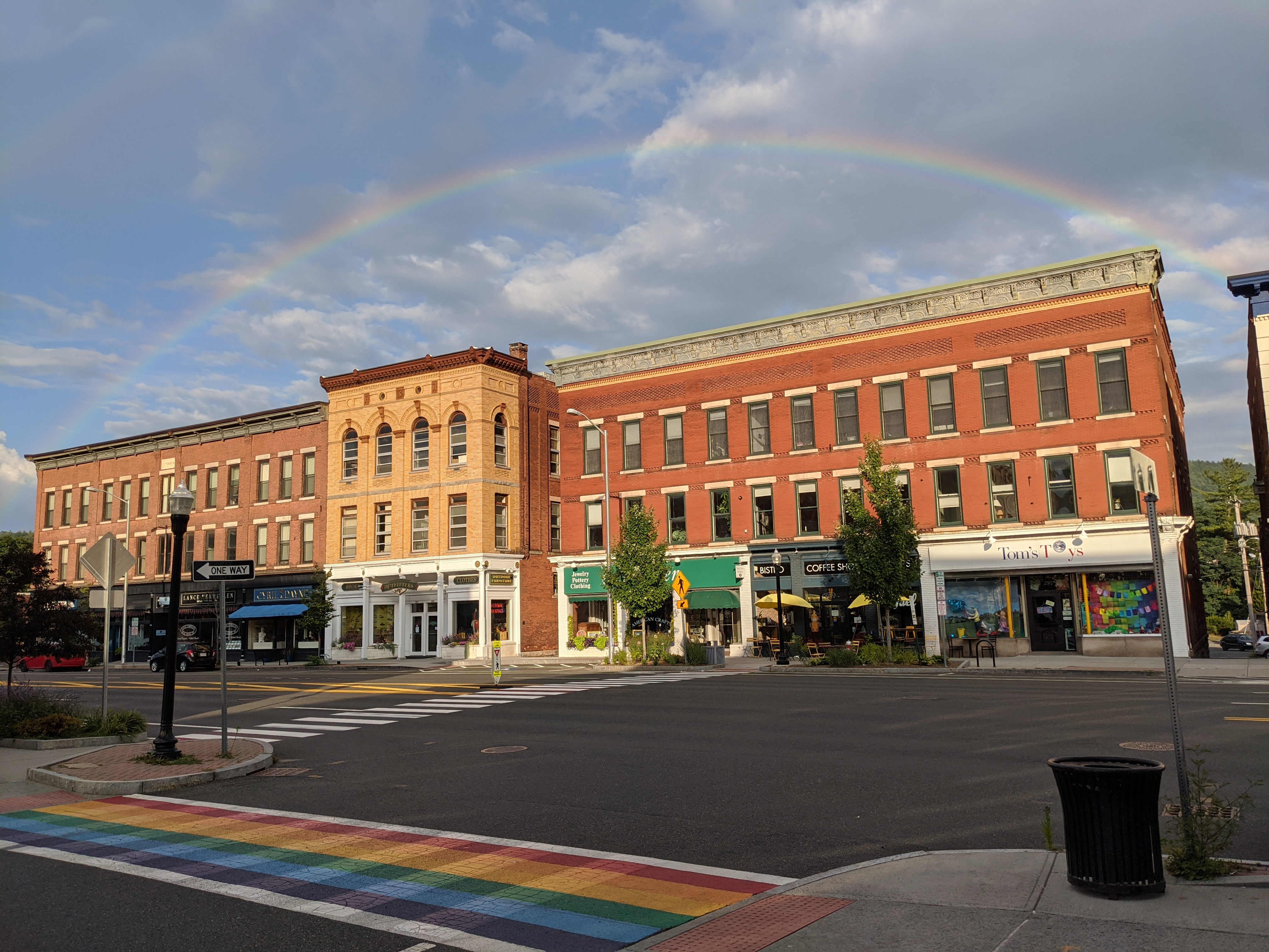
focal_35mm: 27
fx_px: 990
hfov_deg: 65.3
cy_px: 476
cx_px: 634
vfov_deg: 51.4
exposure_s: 1/2933
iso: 58
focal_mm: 4.38
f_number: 1.73
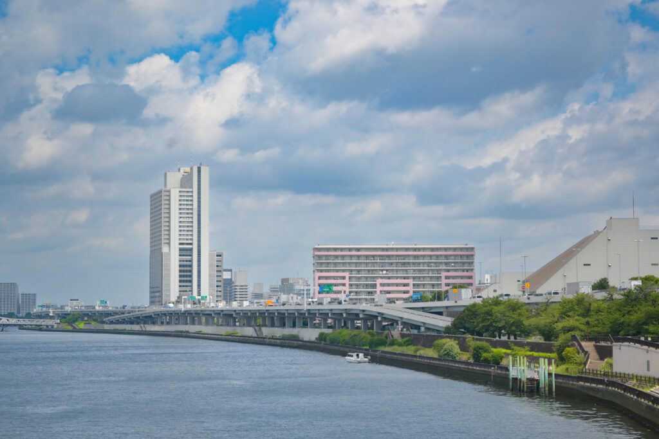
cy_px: 220
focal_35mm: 75
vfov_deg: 18.2
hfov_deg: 27.0
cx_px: 330
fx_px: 1373
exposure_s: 1/500
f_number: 6.3
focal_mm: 50
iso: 100
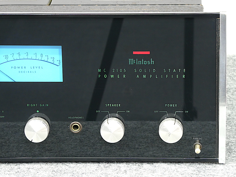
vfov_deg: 9.3
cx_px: 118
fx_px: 1091
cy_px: 88
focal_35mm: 160
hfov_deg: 12.3
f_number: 5.5
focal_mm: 28.7
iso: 200
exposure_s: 1/1.6
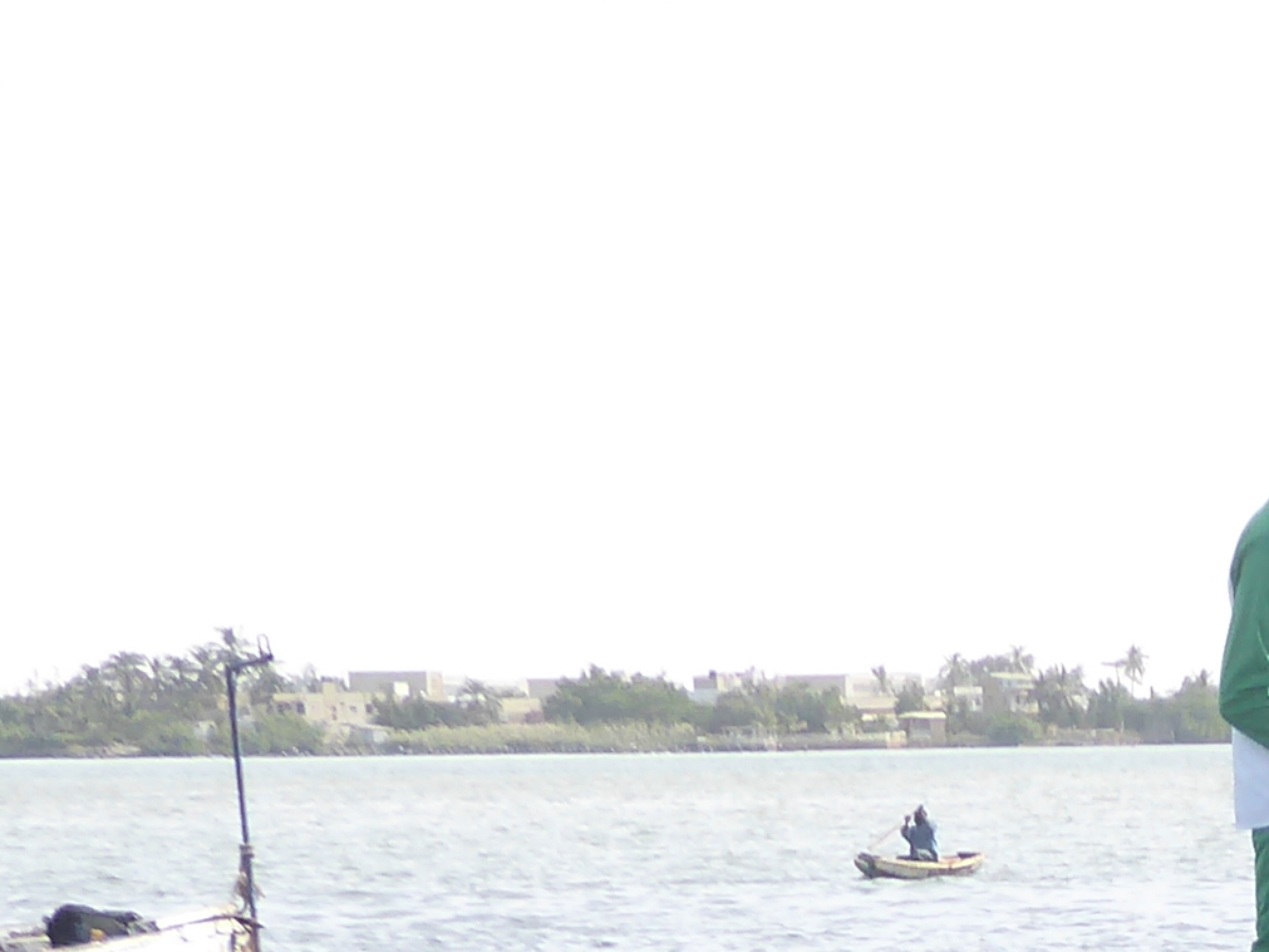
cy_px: 1707
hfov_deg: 10.8
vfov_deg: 7.9
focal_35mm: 182
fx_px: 6671
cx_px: 1332
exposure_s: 1/320
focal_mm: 7.8
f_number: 3.9
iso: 80
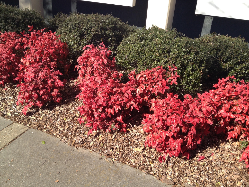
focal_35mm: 35
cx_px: 124
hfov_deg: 52.6
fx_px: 252
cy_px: 94
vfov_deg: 40.7
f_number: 2.4
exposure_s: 1/778
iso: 50
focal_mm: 4.28
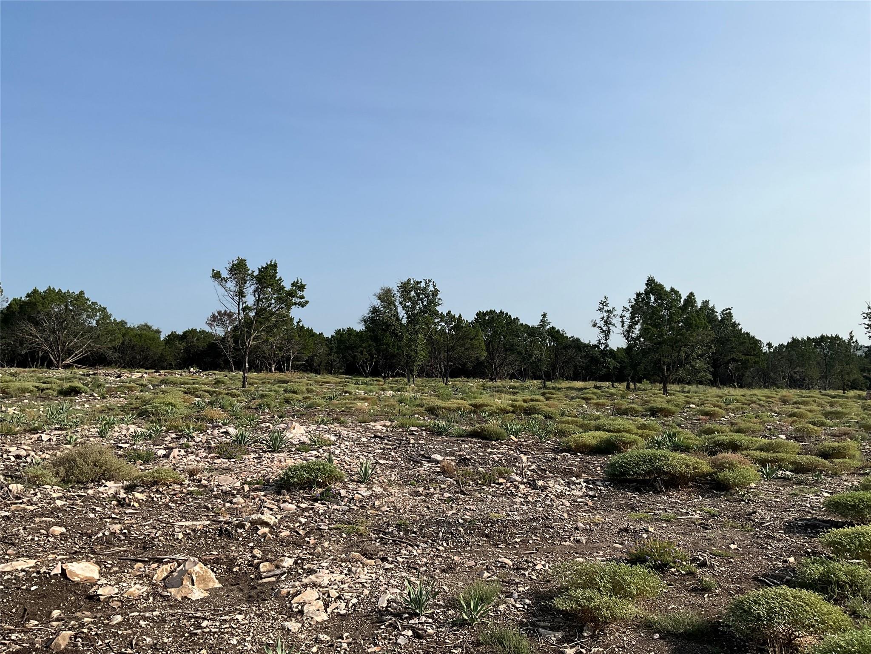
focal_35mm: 29
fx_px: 730
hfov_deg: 61.7
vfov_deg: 48.2
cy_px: 327
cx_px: 436
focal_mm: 3
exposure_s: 1/2667
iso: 25
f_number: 1.8
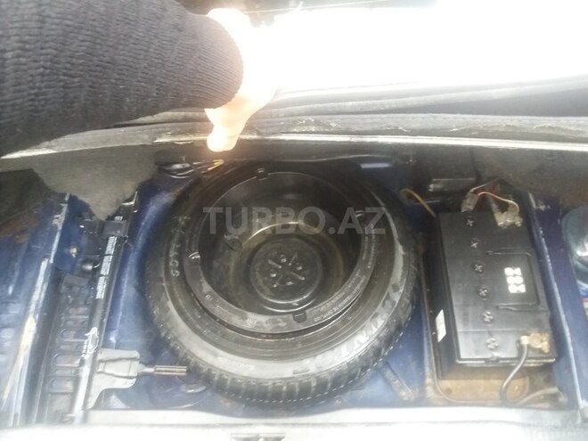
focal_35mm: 28
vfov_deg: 49.7
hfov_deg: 63.4
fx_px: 476
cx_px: 294
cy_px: 220
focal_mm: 3.7
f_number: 1.9
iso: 400
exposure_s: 1/17
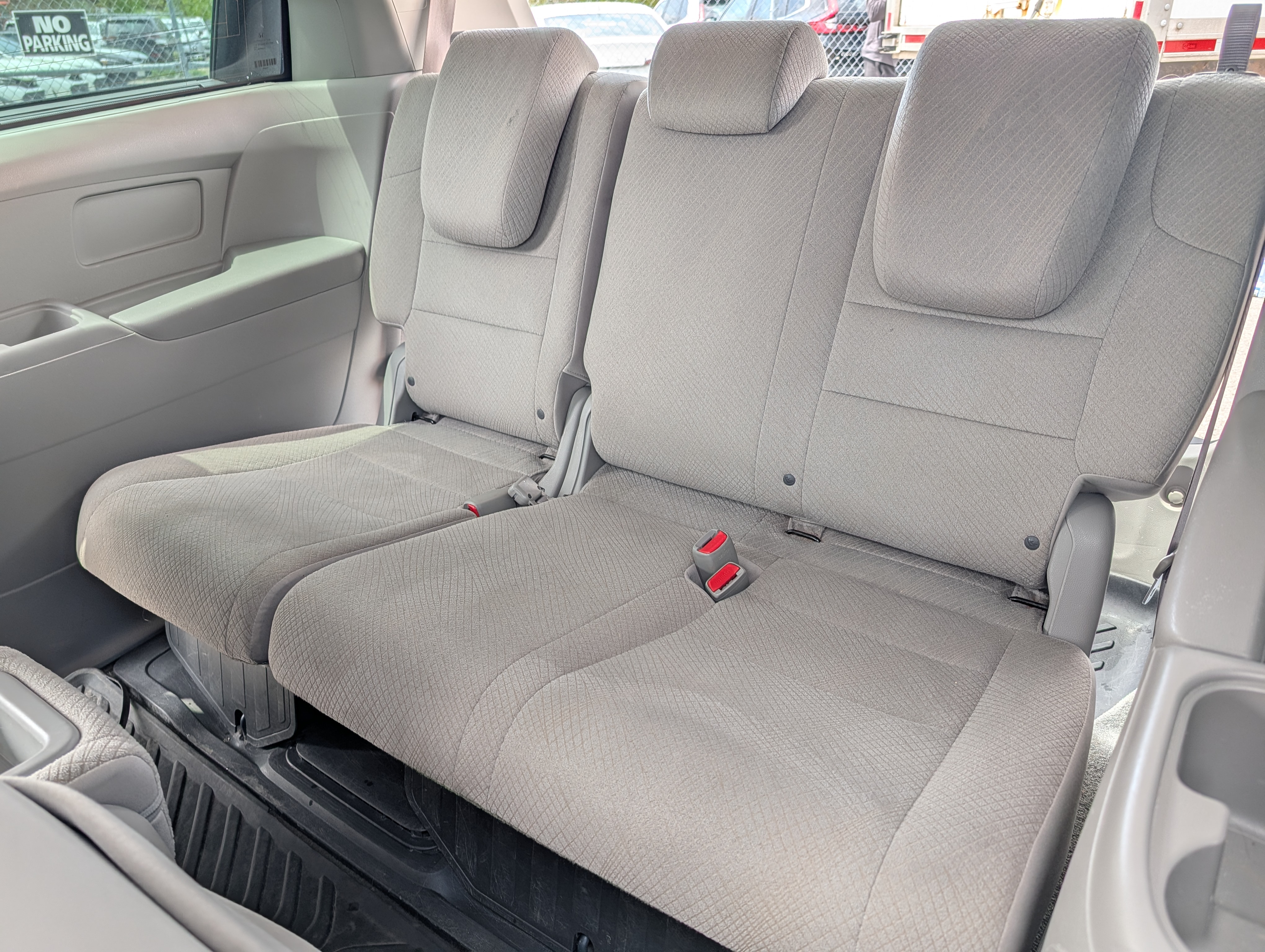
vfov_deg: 56.9
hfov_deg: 71.5
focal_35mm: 24
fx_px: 878
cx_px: 632
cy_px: 476
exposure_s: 1/138
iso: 12
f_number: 1.68
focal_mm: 6.9
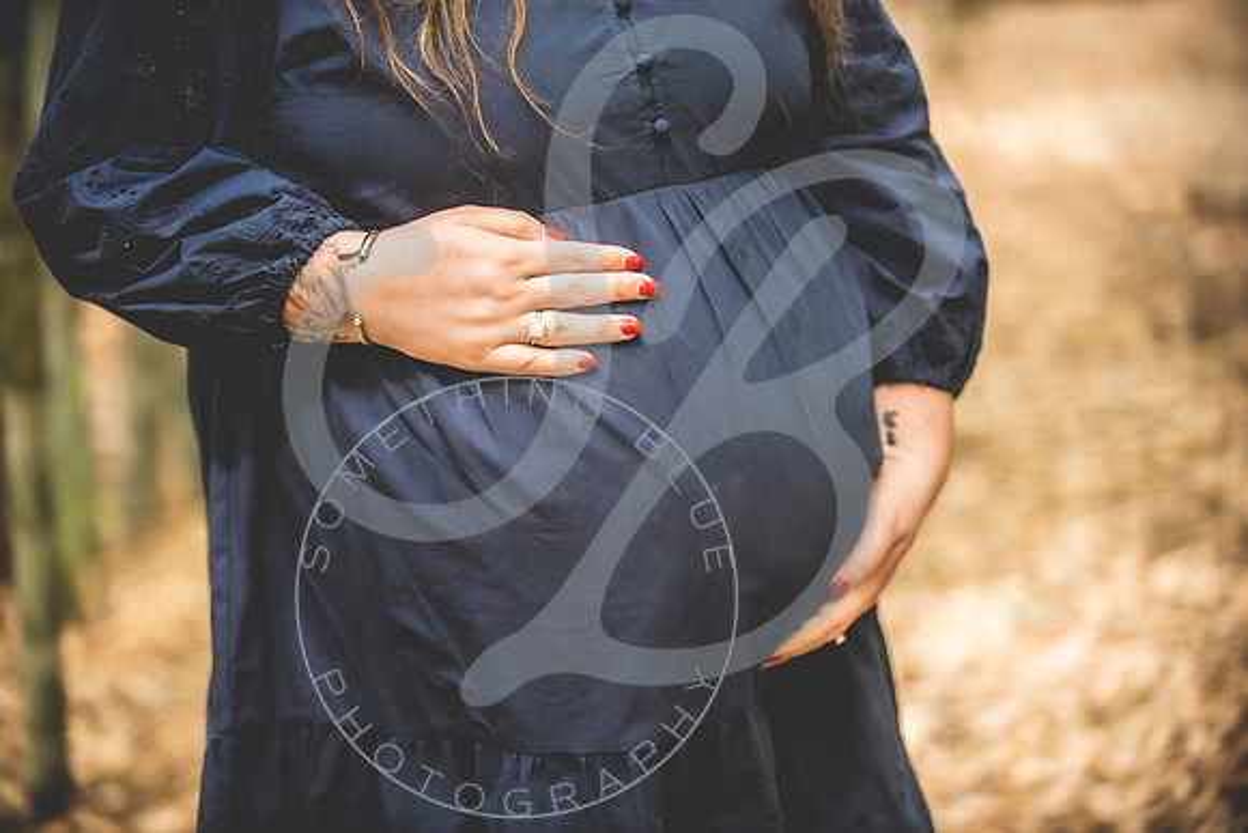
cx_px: 624
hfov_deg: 21.5
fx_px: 3294
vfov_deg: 14.4
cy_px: 416
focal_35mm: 95
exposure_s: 1/250
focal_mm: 95
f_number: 2.8
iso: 400
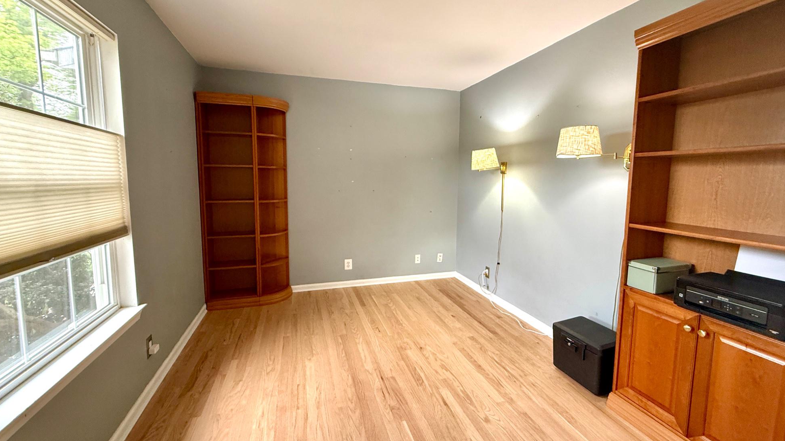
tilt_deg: -5.7
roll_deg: -0.6
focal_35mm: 16
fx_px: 333
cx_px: 400
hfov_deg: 99.4
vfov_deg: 67.1
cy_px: 212
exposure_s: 1/60
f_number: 2.2
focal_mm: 2.22
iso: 320
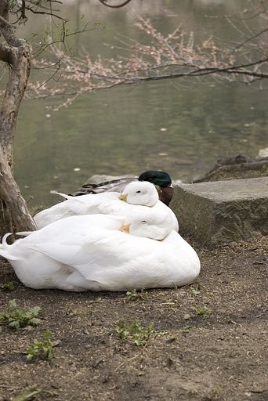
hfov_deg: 18.2
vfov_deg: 27.0
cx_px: 134
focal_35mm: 75
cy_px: 200
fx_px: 836
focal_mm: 50
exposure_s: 1/500
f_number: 5.6
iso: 200
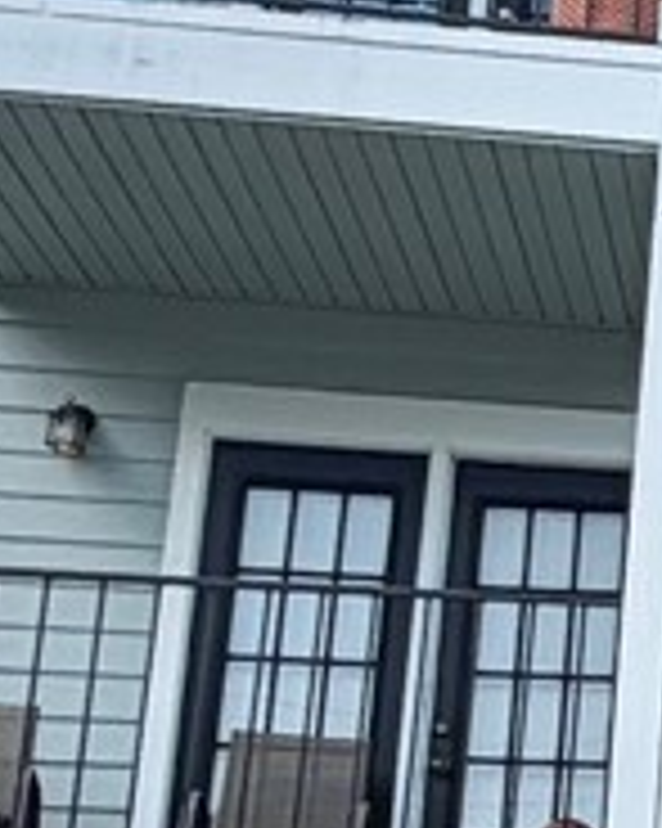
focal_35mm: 119
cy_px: 742
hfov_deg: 10.9
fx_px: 2917
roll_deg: +1.2
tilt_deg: +14.2
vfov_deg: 16.0
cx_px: 1621
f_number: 2.2
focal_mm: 2.22
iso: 40
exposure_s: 1/770
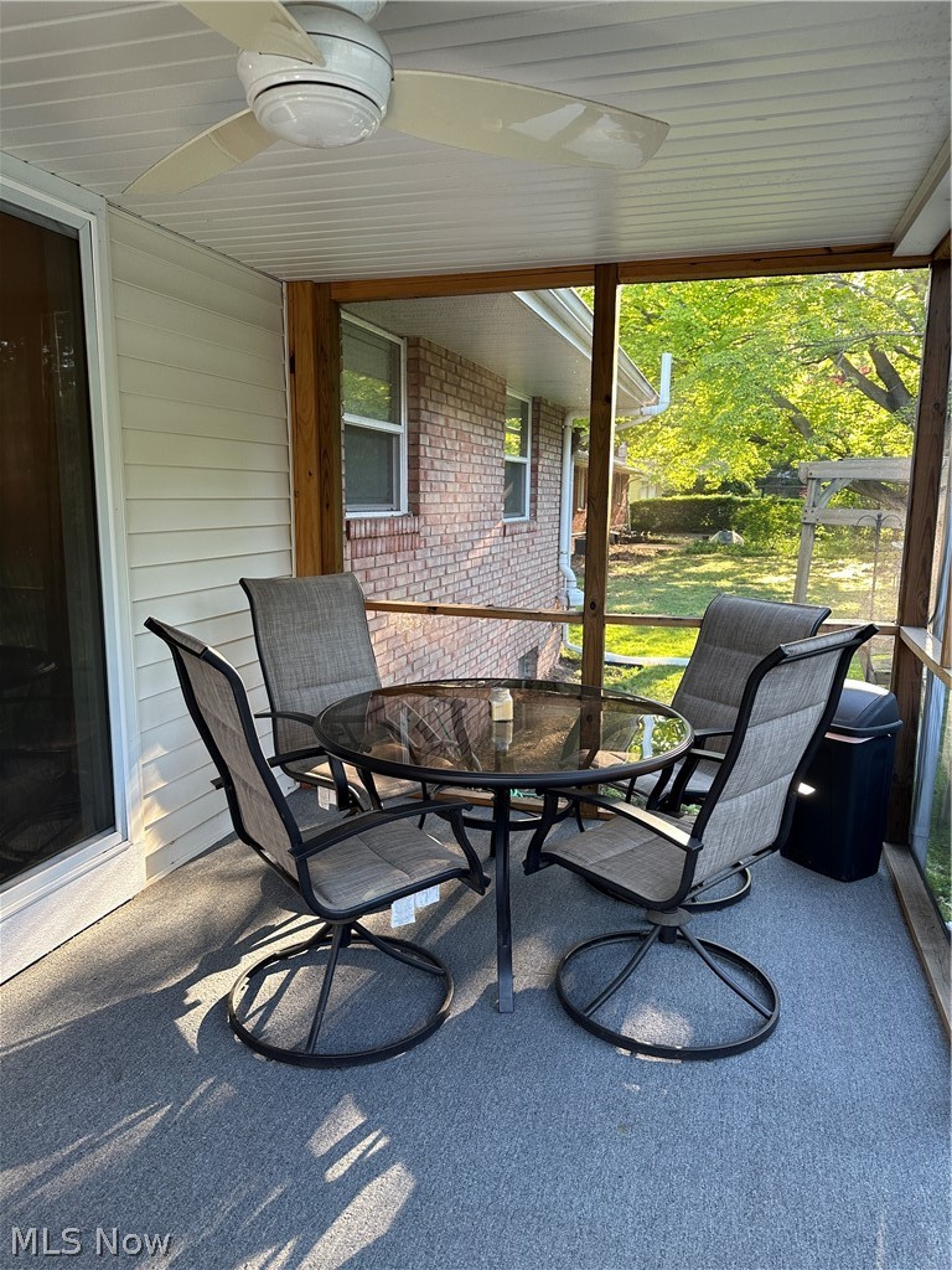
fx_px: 880
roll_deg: -1.7
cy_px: 635
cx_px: 476
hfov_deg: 56.8
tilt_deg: -6.5
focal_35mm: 24
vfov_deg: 71.6
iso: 125
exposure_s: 1/120
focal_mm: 6.86
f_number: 1.78
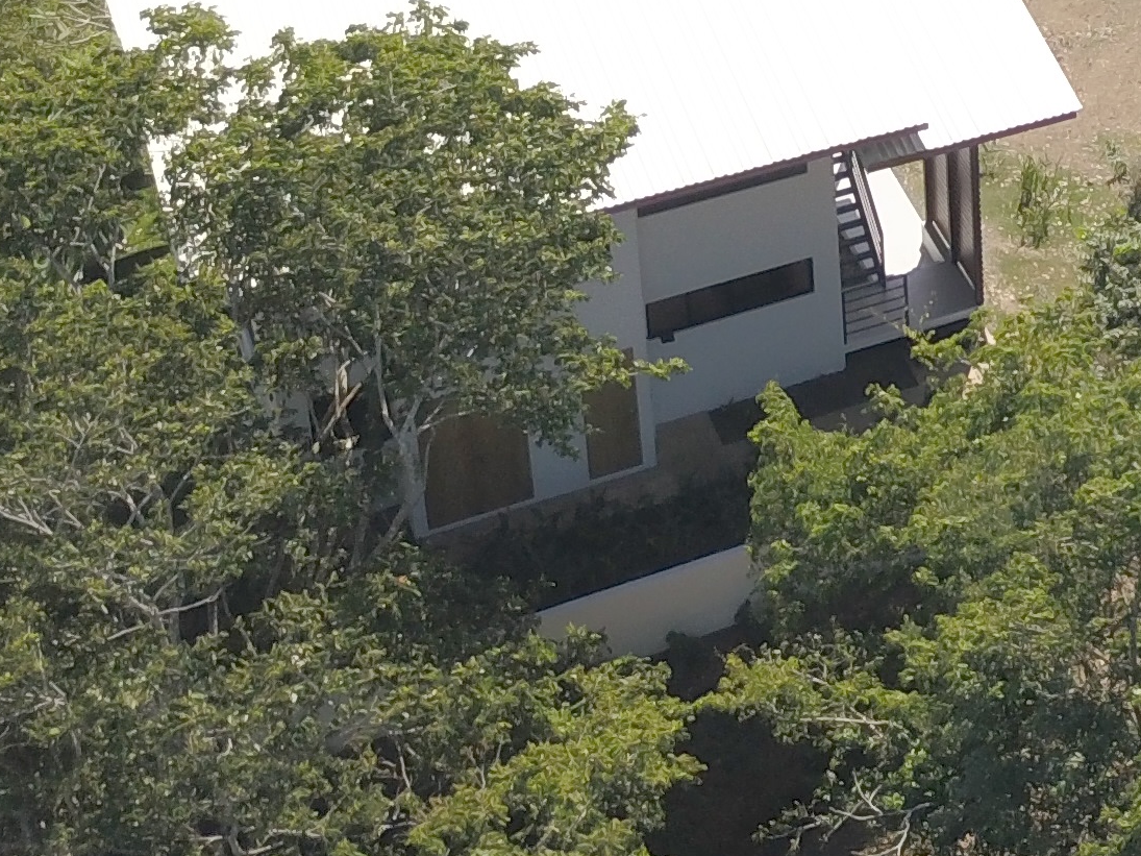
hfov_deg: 18.5
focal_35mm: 95
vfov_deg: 14.3
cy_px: -502
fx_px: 3131
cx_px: 1655
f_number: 2.2
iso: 100
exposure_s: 1/1149
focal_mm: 4.73
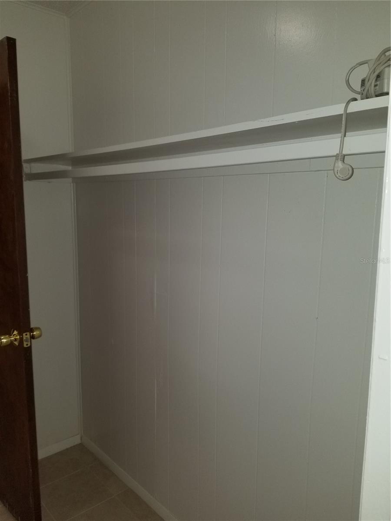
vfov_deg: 67.3
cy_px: 260
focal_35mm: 26
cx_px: 196
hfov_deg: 53.1
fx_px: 392
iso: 100
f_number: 1.7
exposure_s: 1/60
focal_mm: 4.3
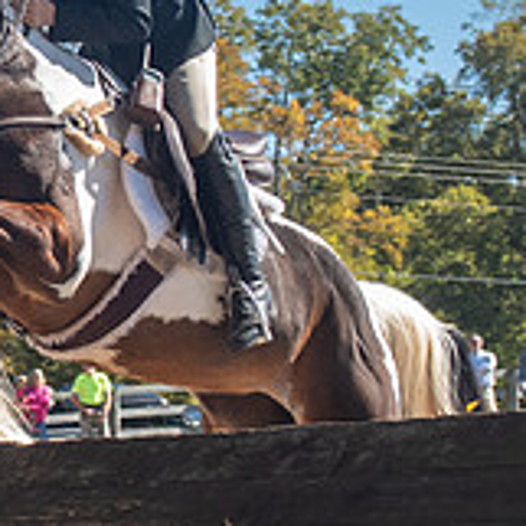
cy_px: 211
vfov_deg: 8.9
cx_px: -222
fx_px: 3387
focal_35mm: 197
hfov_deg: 8.7
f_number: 4
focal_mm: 32
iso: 400
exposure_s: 1/320
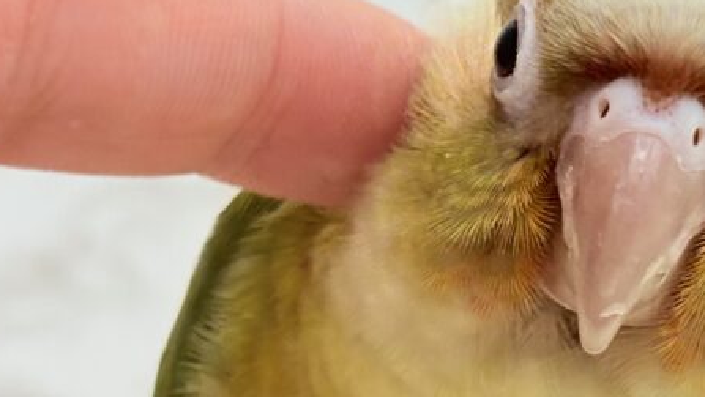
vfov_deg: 8.0
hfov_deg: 13.9
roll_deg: +2.7
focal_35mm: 152
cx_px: 699
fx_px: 2843
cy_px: 274
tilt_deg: -2.7
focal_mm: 5.96
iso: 80
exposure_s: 1/100
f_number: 1.6
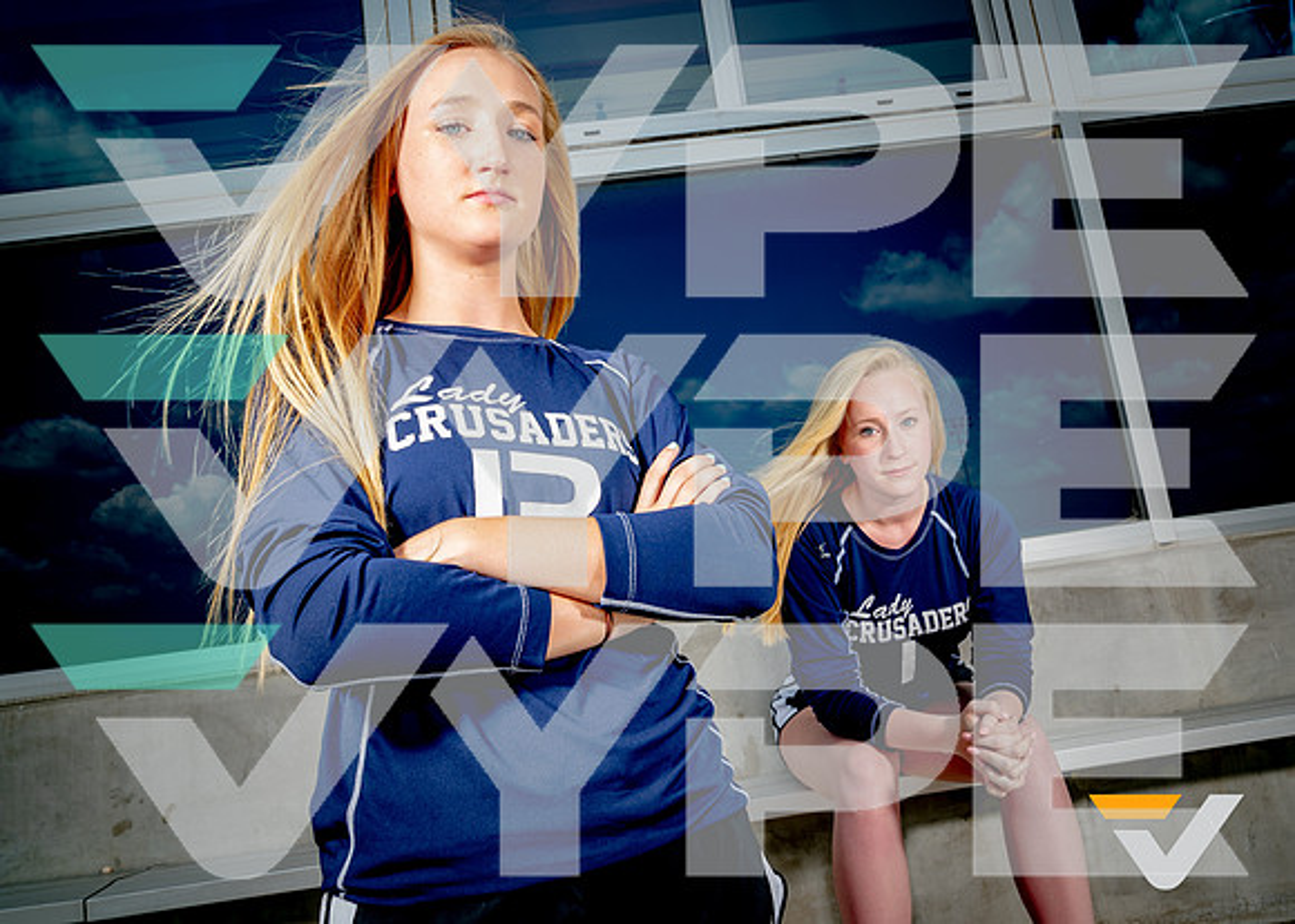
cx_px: 680
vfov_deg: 49.5
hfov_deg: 65.7
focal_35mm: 27
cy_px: 445
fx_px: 1003
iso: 100
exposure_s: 1/125
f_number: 8
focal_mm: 24
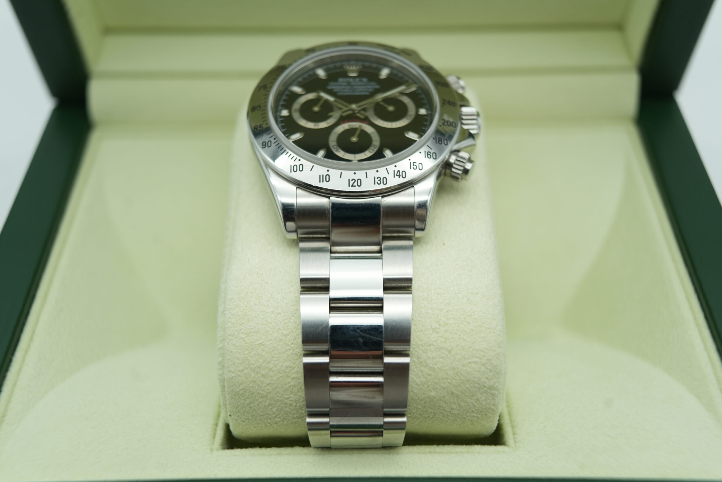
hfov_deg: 54.4
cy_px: 241
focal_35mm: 35
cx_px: 361
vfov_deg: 37.9
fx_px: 702
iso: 400
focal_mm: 35
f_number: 5
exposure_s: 1/250
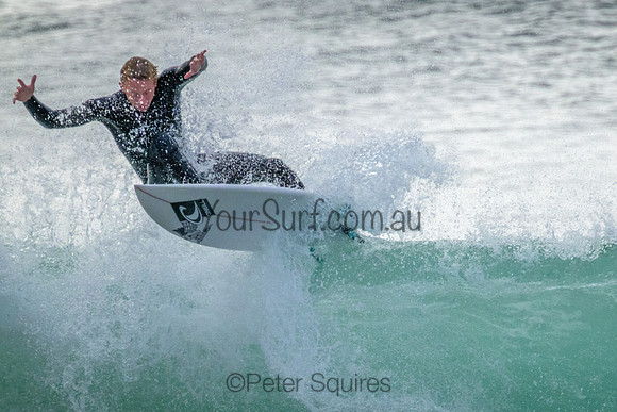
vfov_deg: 1.3
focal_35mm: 1087
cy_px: 280
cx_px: 419
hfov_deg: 1.9
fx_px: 18626
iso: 5600
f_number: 11
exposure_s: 1/2000
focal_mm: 800
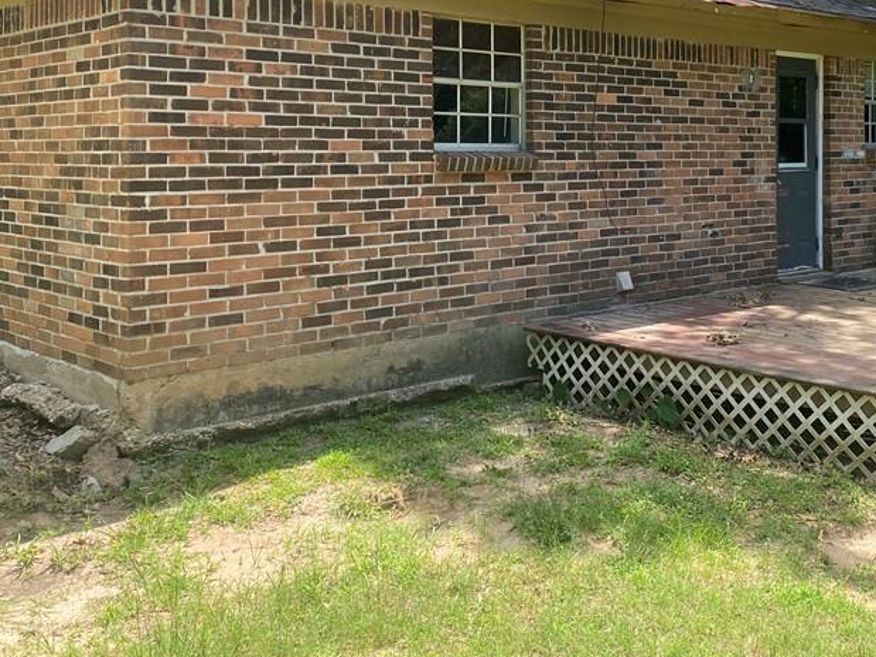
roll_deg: +0.8
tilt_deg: -0.9
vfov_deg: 32.8
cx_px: 566
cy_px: 146
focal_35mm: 43
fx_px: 1088
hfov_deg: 43.4
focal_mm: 4.25
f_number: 1.8
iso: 32
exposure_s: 1/662
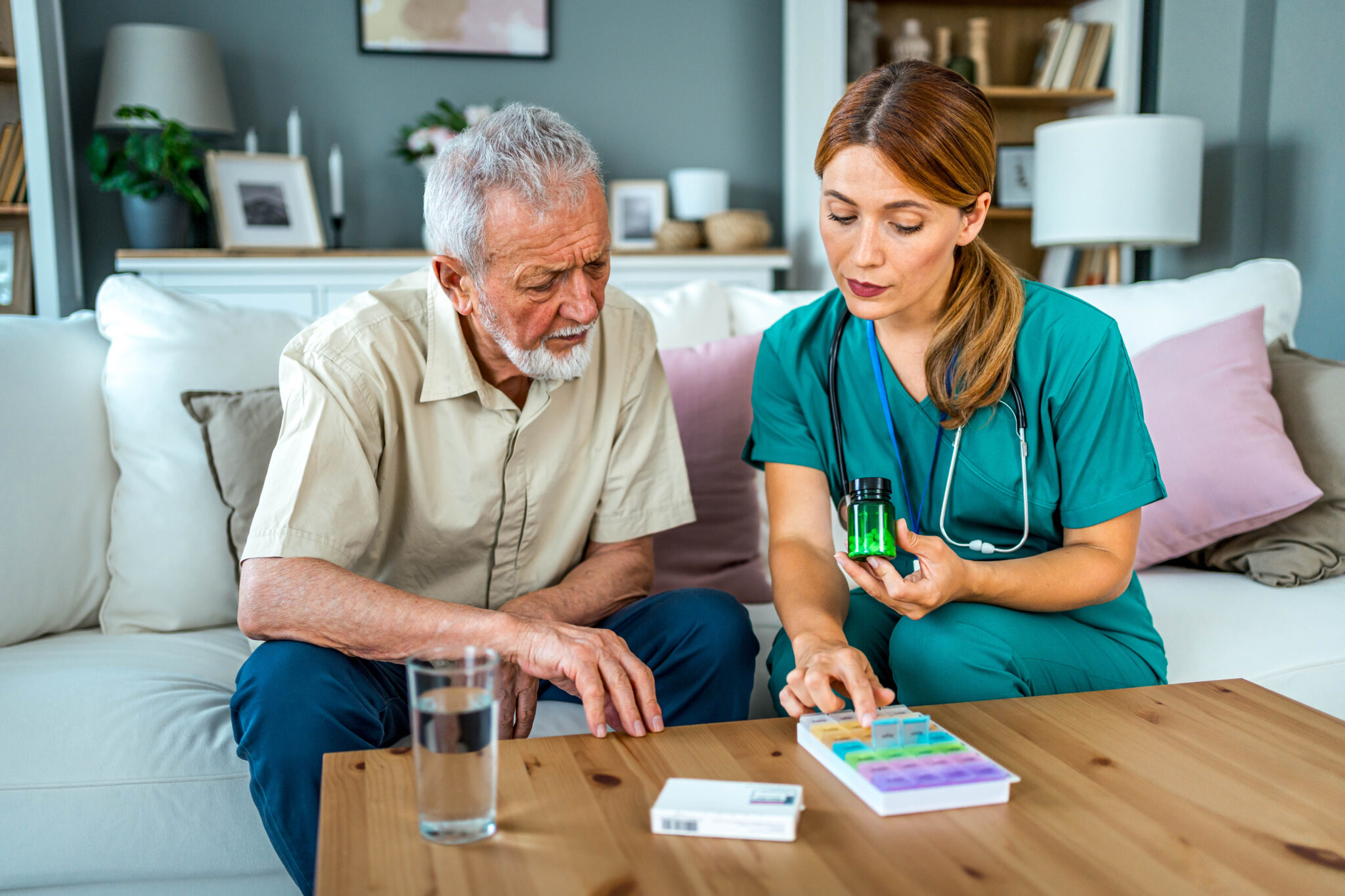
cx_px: 672
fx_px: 1307
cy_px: 448
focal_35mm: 35
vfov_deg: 37.8
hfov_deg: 54.4
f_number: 2
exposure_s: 1/250
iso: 320
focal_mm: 35
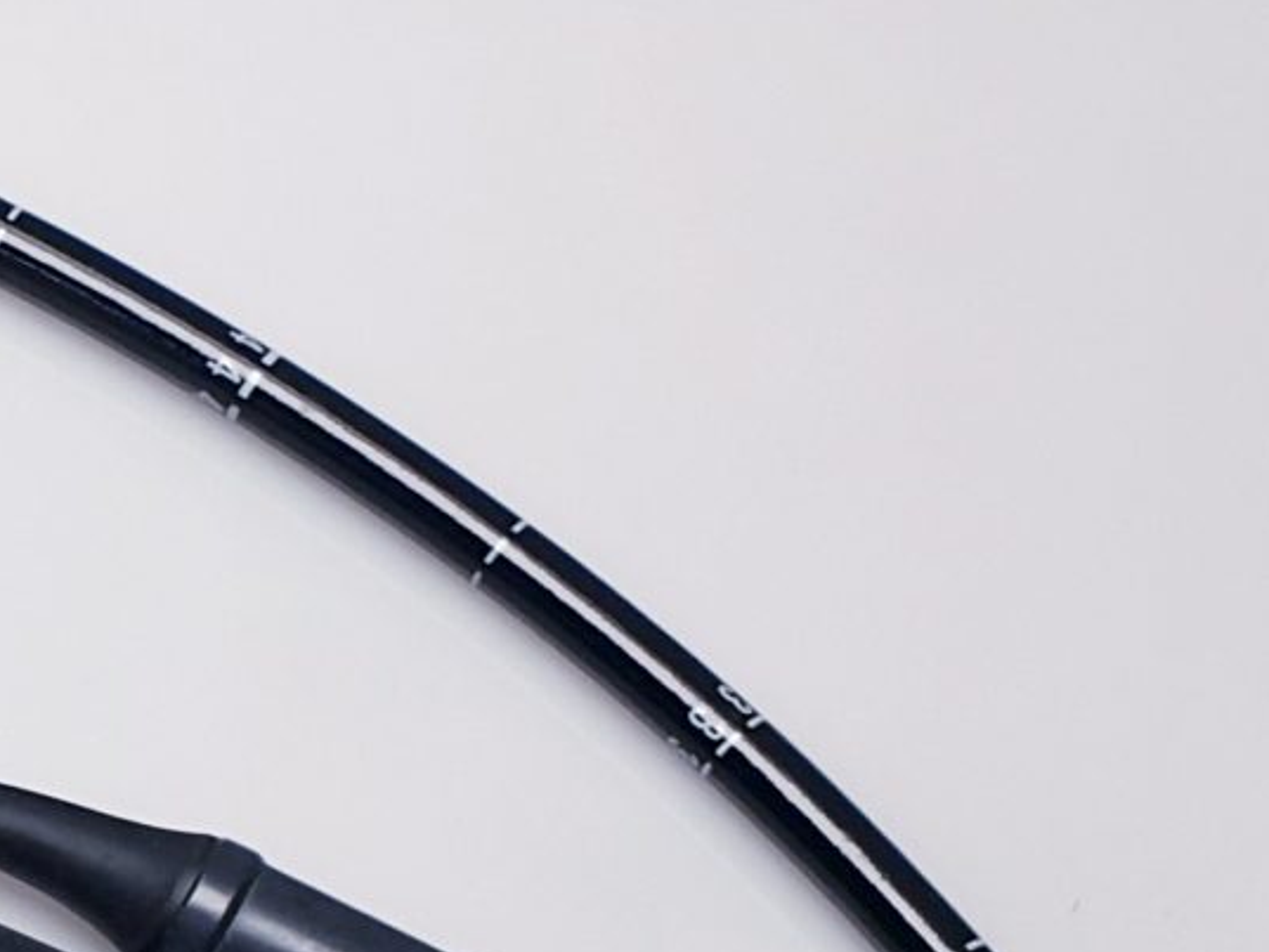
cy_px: 1422
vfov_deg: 11.5
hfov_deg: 13.8
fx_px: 4547
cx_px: -1139
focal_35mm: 124
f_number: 2.4
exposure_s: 1/100
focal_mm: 4.3
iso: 64
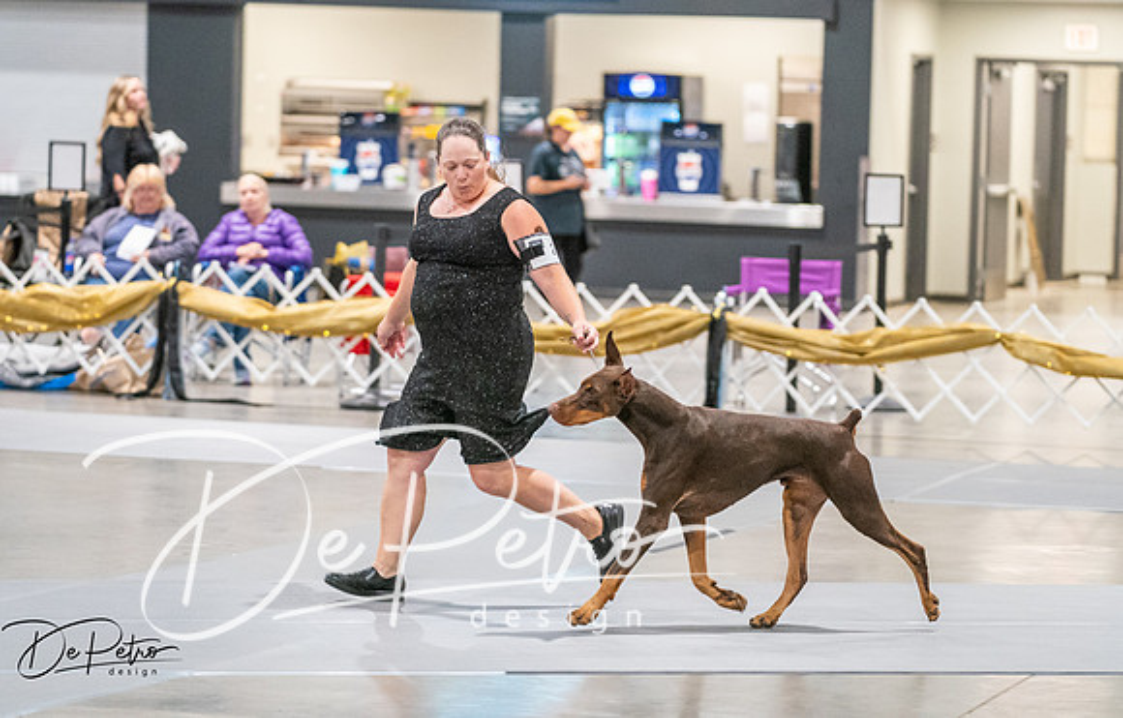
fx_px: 4504
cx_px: 585
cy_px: 268
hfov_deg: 14.2
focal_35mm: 146
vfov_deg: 9.1
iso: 6400
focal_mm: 120
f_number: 2.8
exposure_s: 1/250
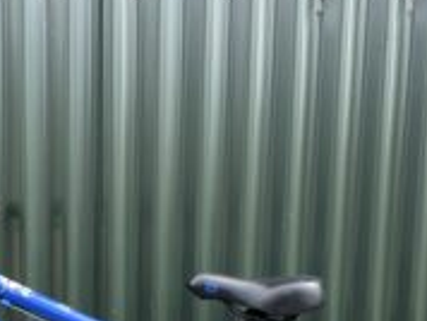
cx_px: 127
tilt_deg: -9.5
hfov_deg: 27.5
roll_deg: -0.6
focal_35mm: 70
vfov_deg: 20.3
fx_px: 865
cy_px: 338
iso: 50
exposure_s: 1/454
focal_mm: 5.1
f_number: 1.6
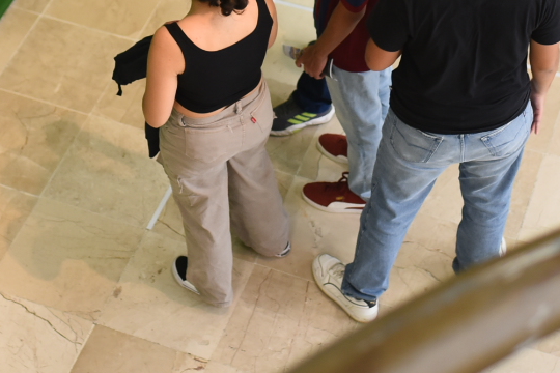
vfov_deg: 12.9
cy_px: -13
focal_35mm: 105
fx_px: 1633
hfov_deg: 19.4
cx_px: 312
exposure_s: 1/125
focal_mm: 35
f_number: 1.8
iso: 640
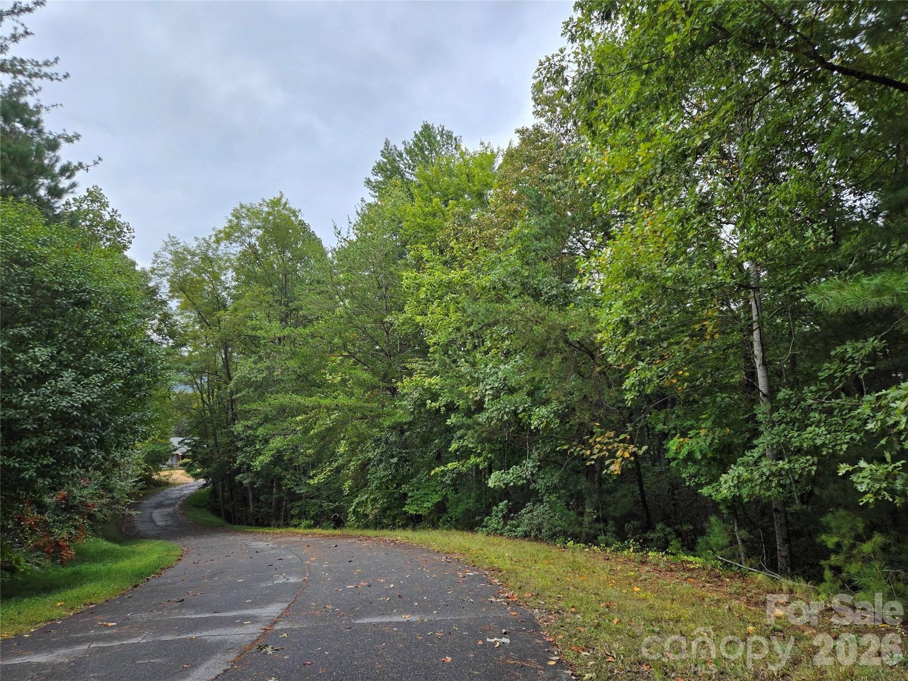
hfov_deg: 73.9
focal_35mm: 23
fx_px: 603
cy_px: 340
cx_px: 454
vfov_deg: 58.9
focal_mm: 5.4
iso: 25
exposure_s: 1/816
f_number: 1.8
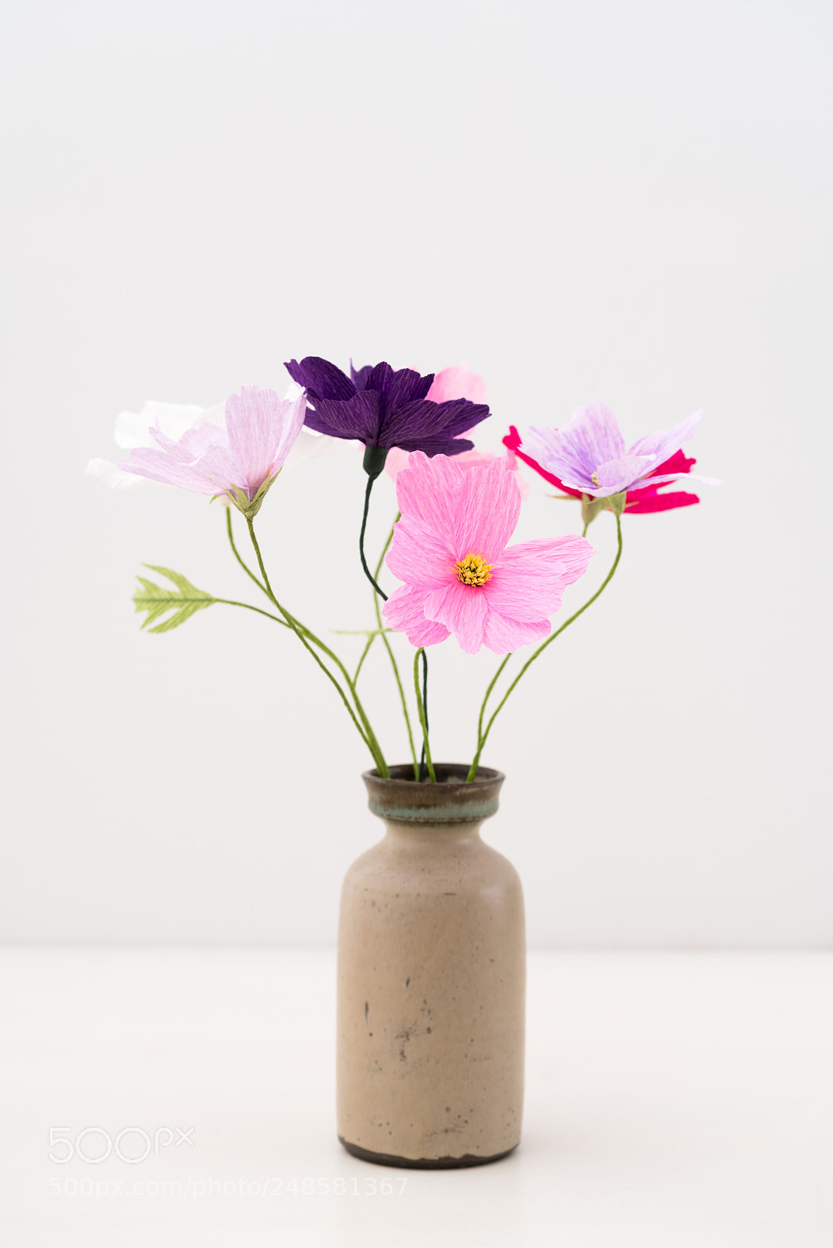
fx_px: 3123
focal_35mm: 90
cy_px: 624
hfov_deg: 15.2
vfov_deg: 22.6
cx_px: 416
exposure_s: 1/125
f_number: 6.3
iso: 100
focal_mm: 90
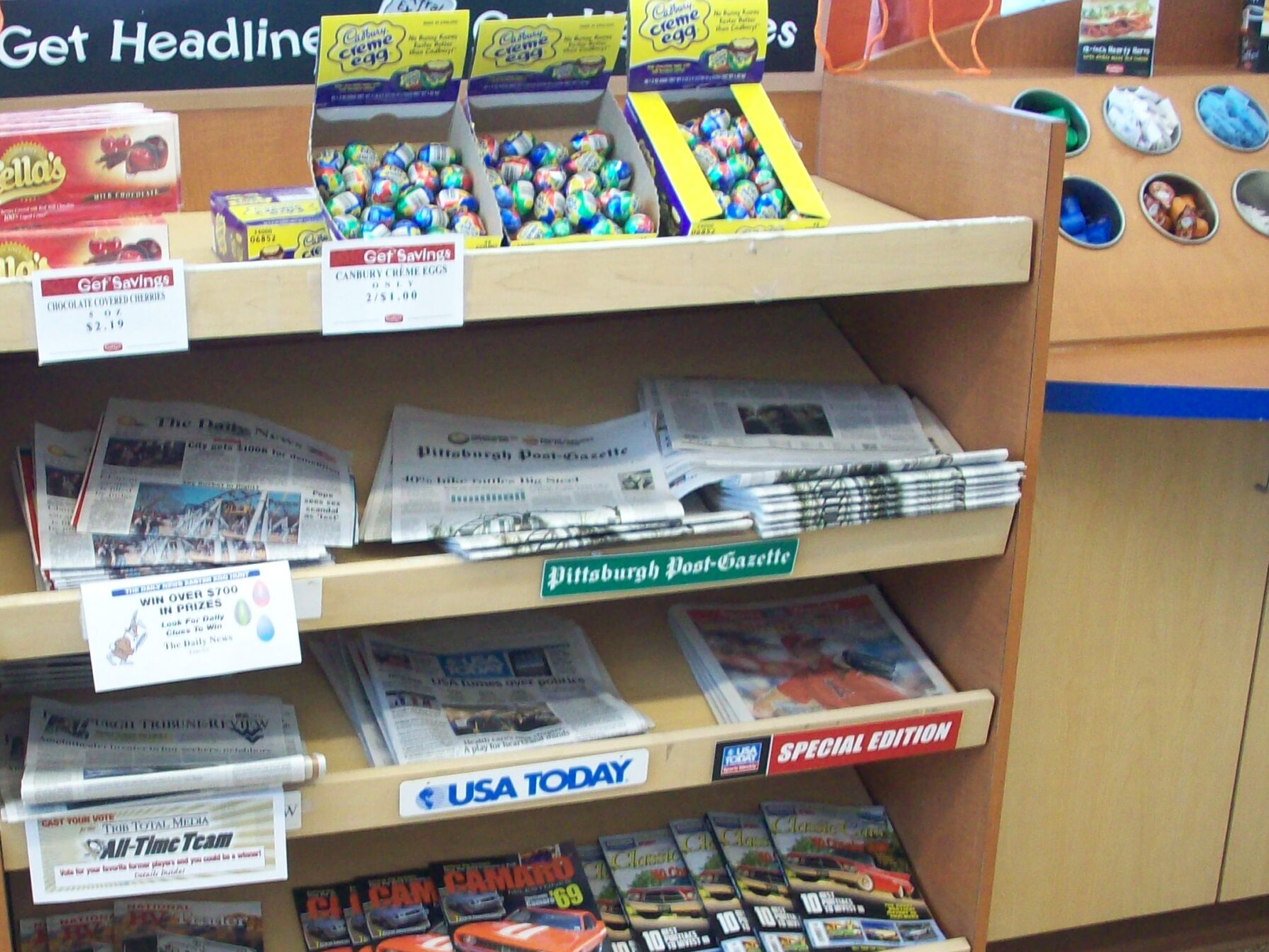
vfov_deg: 27.3
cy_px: 663
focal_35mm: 53
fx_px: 1943
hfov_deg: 35.7
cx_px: 397
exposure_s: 1/46.7
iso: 160
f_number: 2.8
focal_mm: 6.2
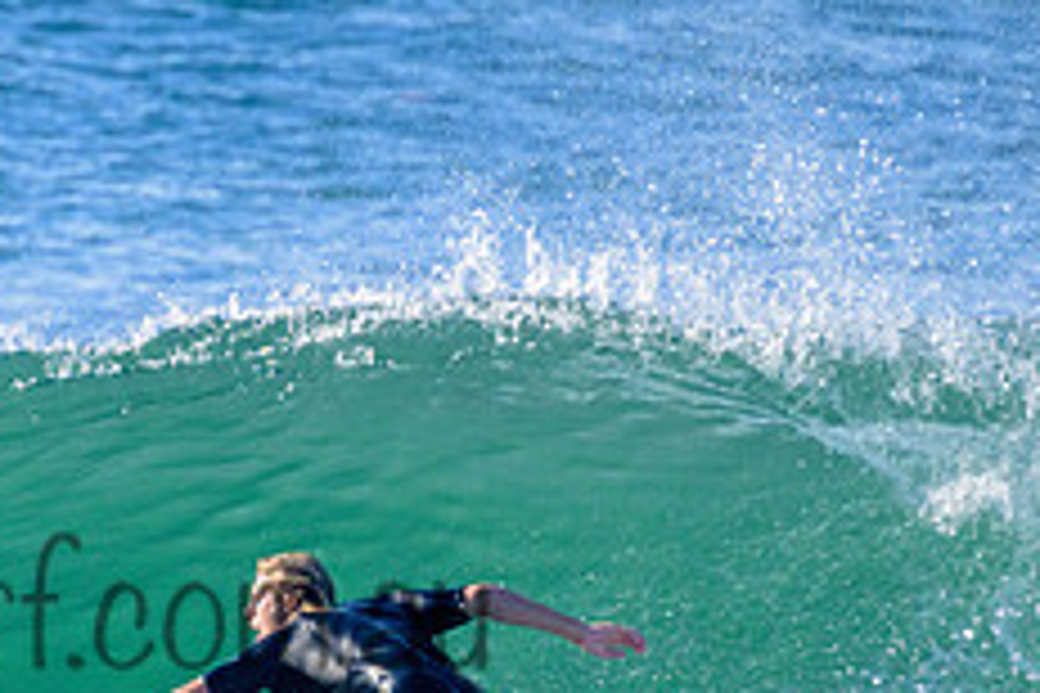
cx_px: 14
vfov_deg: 0.7
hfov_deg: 1.0
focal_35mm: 2013
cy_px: 565
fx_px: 58149
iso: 1600
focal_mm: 800
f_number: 11
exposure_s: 1/2000
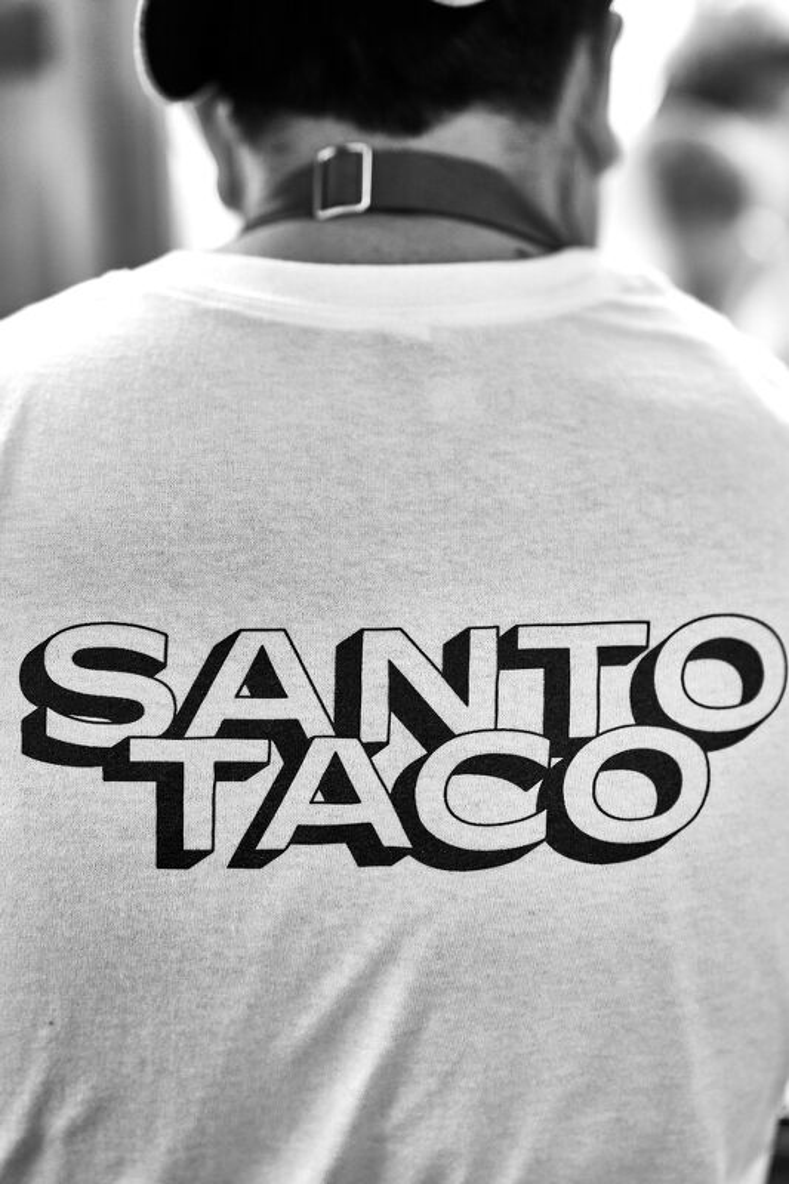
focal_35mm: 50
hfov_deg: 27.0
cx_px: 394
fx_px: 1644
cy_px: 592
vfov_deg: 39.6
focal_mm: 50
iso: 640
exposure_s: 1/125
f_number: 1.6
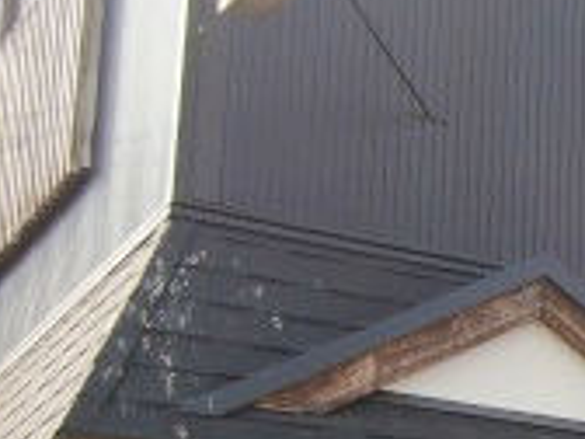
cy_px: 474
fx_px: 2129
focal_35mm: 126
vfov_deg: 11.6
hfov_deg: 14.3
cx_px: 951
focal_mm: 5.8
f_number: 2.7
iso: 64
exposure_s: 1/500
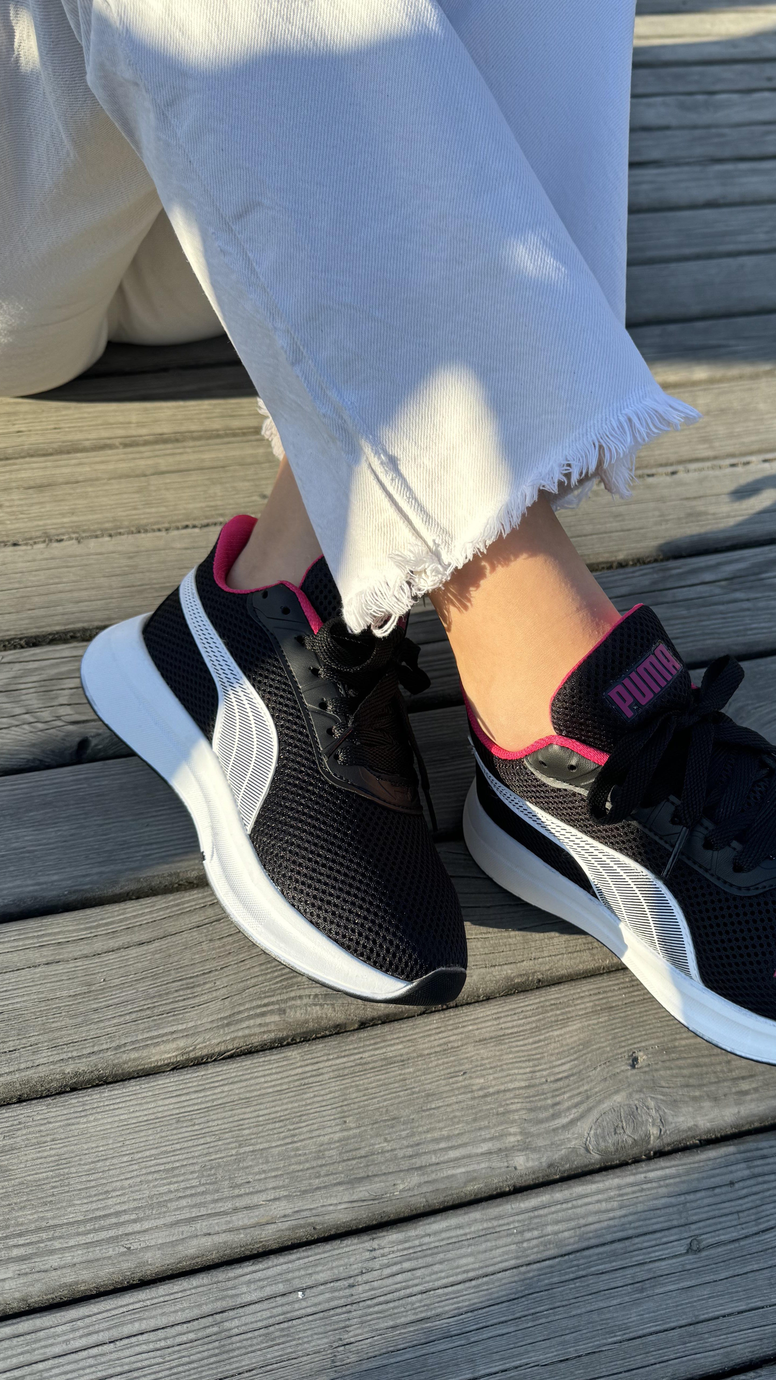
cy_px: 727
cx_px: 541
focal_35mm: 29
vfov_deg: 66.0
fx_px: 1061
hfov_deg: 39.5
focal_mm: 6.76
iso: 80
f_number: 1.78
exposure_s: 1/1285
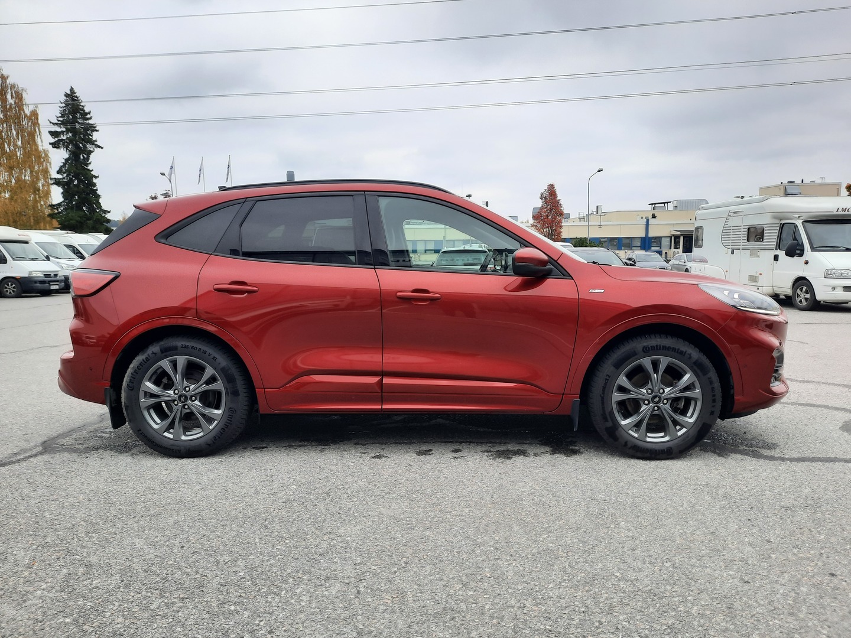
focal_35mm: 25
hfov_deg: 69.4
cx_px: 426
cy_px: 319
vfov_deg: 54.9
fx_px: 615
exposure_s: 1/203
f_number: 2
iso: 32
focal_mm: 4.6
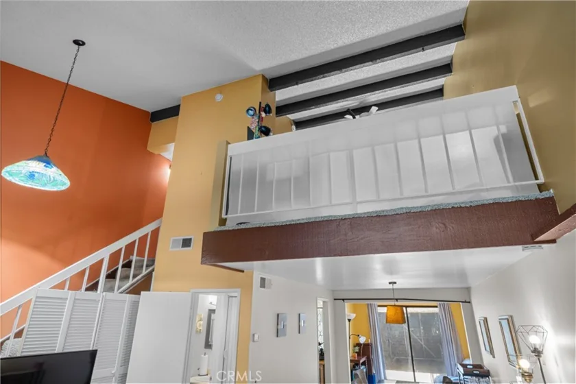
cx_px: 288
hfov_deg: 86.9
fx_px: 304
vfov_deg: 64.6
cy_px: 192
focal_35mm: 19
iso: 250
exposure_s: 1/2.5
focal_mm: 19
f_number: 9
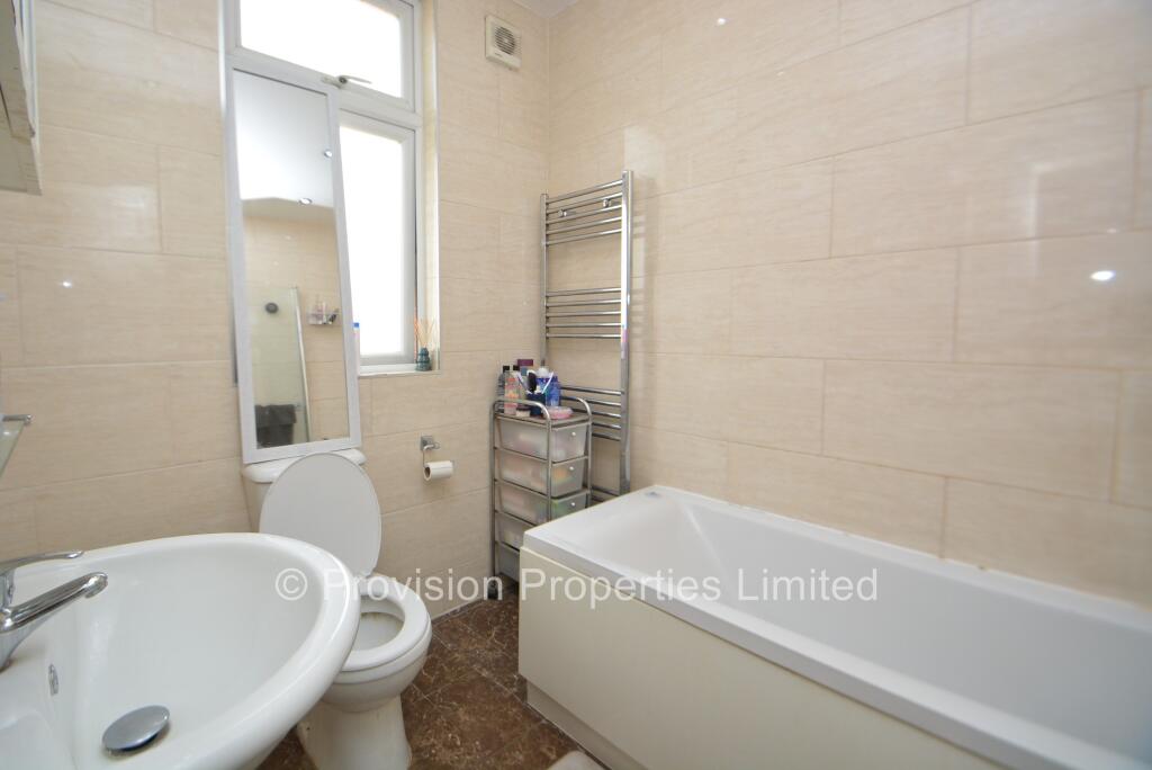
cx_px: 576
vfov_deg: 77.4
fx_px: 480
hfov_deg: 100.4
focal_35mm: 15
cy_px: 385
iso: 400
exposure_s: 1/90
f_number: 4.8
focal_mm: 10
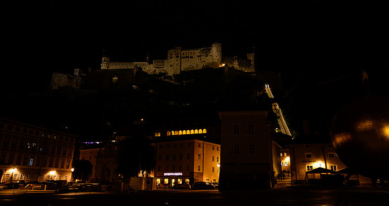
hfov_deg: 71.5
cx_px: 204
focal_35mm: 27
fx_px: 270
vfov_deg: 41.7
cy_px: 89
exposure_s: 1/5
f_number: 5.6
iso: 800
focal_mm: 21
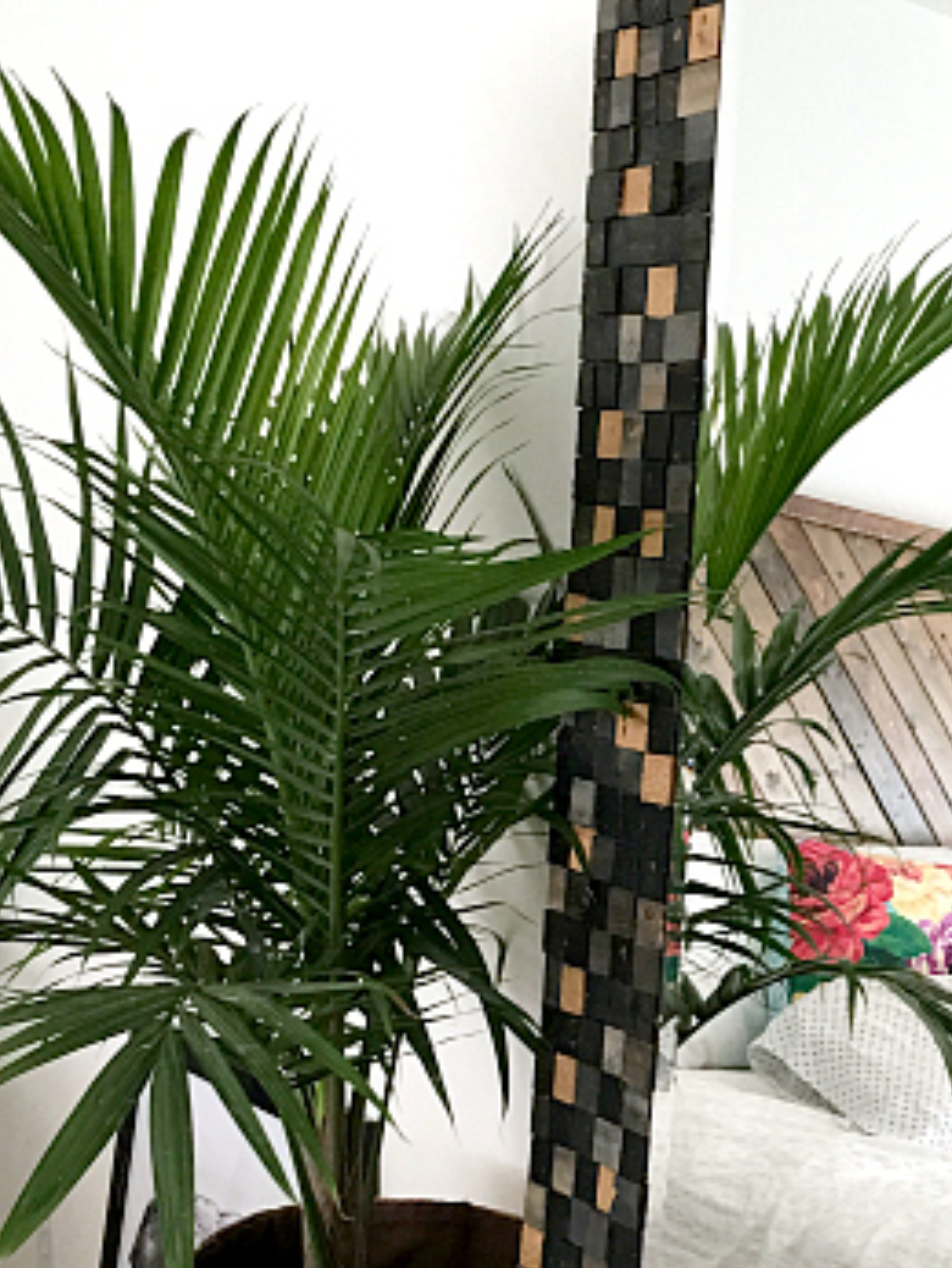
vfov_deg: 28.7
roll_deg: +0.6
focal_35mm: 67
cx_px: 817
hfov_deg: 21.6
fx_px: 2454
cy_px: 894
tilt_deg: -9.0
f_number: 2.2
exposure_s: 1/15
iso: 40
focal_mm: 4.15
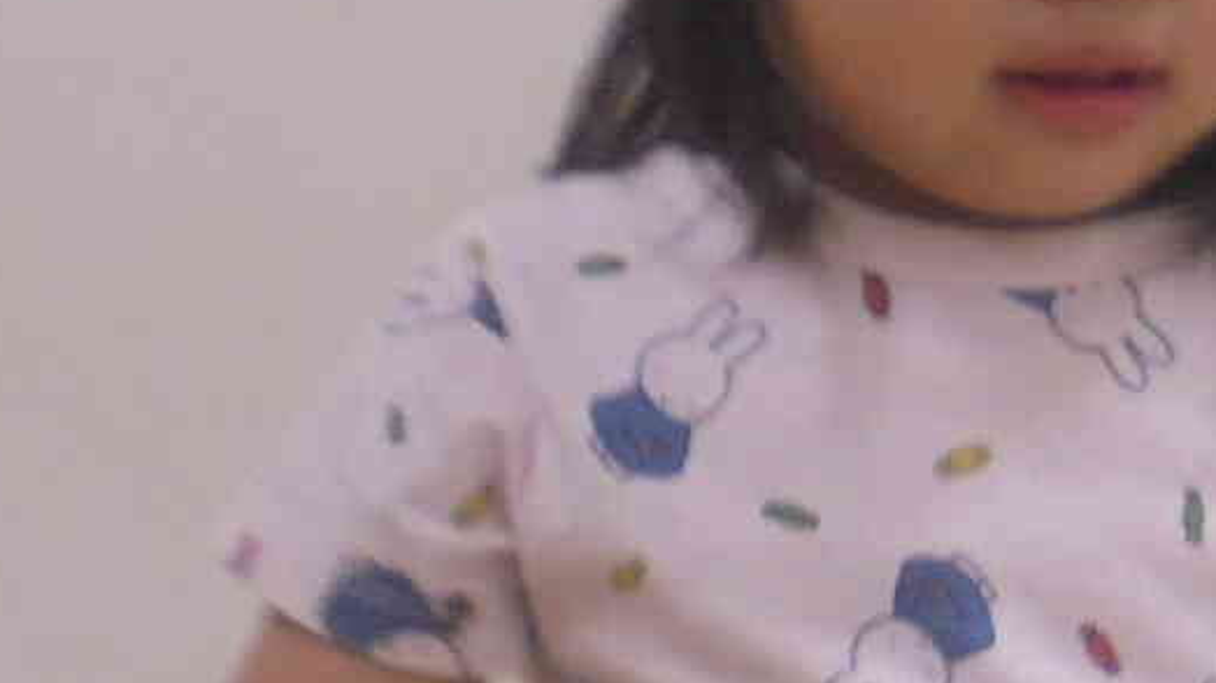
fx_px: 7479
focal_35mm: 232
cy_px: 513
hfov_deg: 8.9
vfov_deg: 5.2
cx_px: 2123
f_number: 4.5
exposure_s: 1/30
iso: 200
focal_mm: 7.8
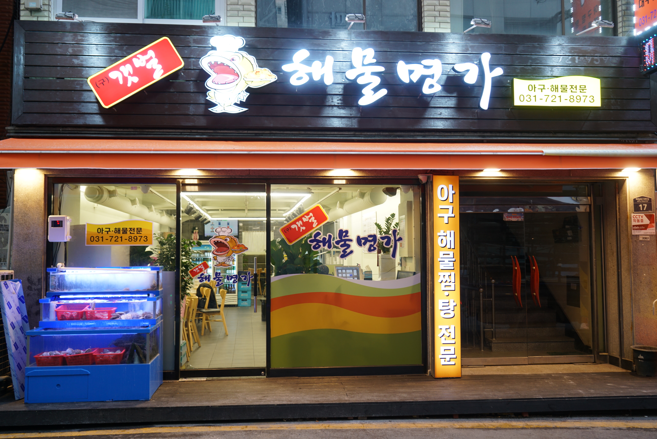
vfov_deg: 41.1
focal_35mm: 32
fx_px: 584
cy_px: 220
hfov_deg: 58.7
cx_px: 328
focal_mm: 32
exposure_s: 1/60
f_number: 4
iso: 500
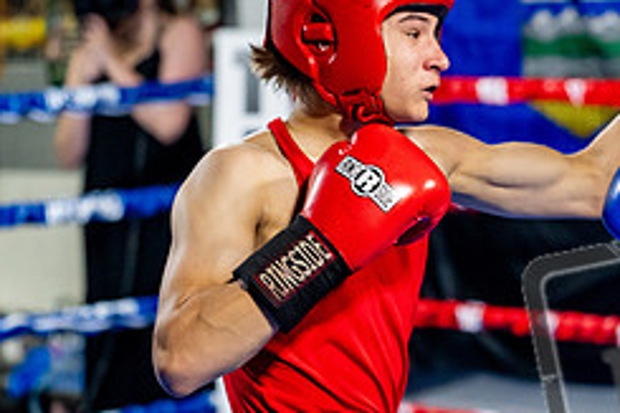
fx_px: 2650
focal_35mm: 154
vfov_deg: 8.9
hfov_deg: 13.3
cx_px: 529
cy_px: 300
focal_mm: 65
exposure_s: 1/1000
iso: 4000
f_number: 2
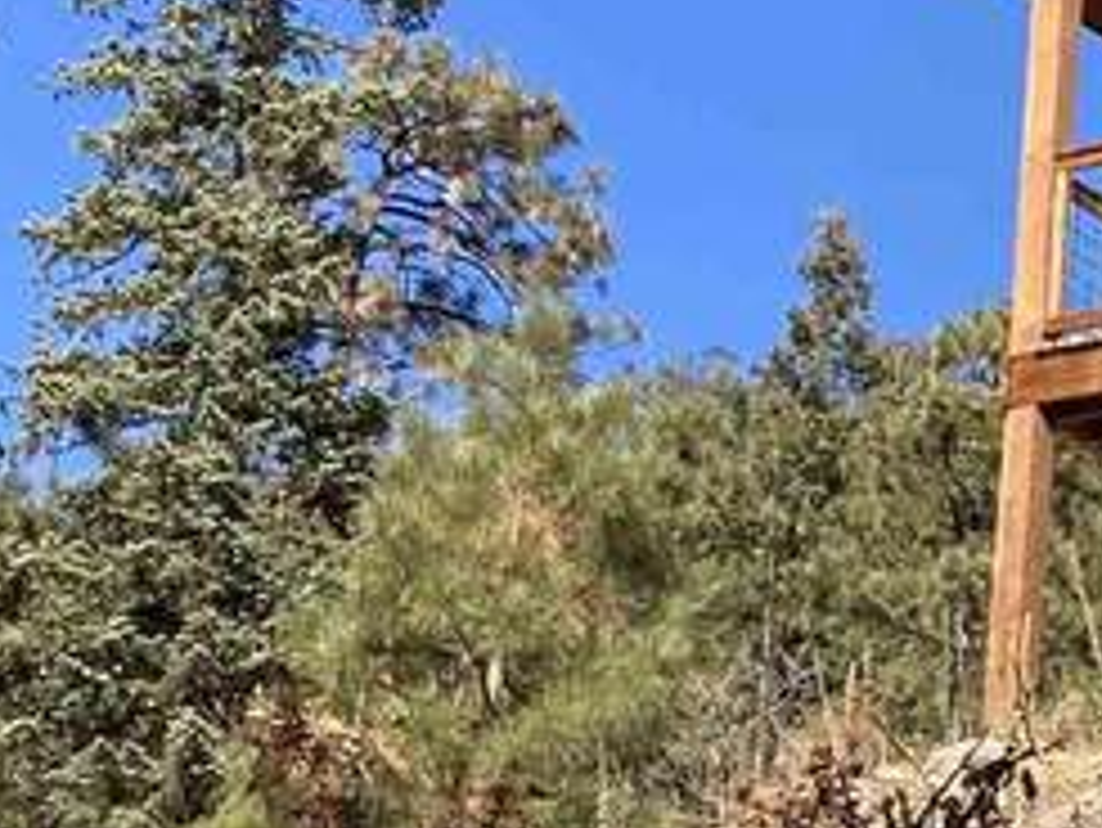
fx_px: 4650
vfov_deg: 10.2
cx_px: 1421
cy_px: 238
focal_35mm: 146
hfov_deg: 13.1
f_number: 1.8
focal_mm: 3.99
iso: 20
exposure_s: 1/917
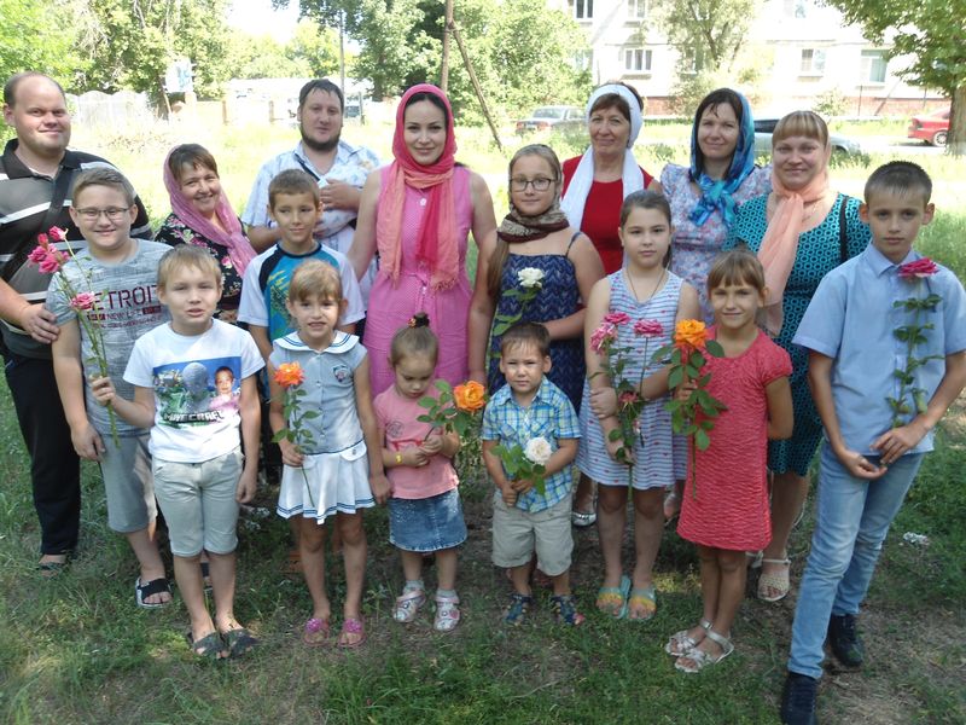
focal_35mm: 31
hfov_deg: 58.4
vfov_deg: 45.4
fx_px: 865
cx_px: 483
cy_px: 362
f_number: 3
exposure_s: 1/125
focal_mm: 5.6
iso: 80
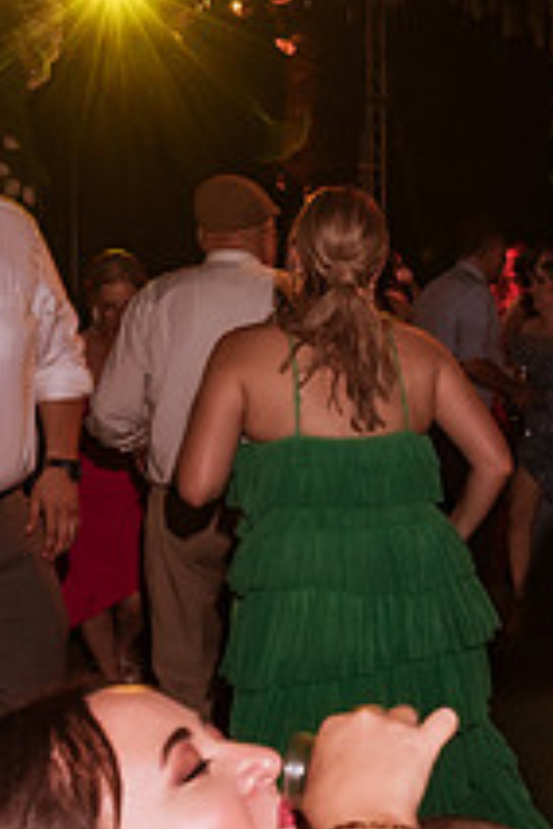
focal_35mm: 74
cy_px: 584
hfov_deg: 17.2
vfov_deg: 27.1
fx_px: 1705
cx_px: 731
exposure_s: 1/60
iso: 2000
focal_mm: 24
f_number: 6.3
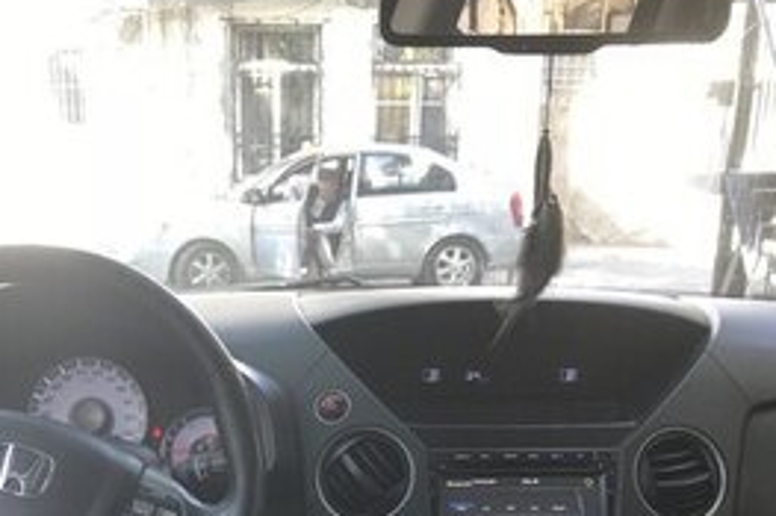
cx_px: 333
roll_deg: -0.6
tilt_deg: -21.5
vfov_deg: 22.4
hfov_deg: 36.2
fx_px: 1185
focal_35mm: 55
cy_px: 640
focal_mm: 3.99
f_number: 1.8
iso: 25
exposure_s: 1/50
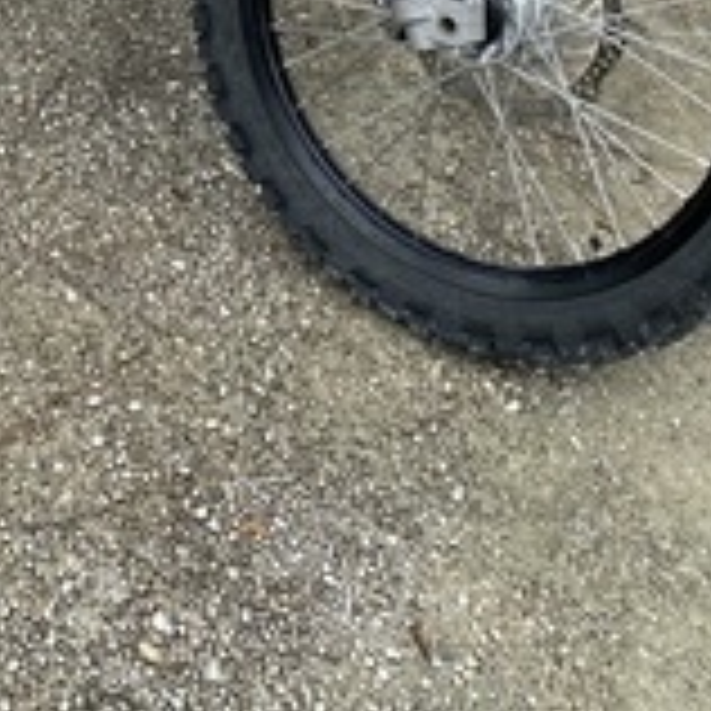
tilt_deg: -15.1
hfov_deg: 19.3
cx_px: -32
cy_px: -630
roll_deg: -0.8
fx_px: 2022
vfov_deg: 16.2
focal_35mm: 87
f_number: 1.8
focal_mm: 4.25
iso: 32
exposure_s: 1/1034
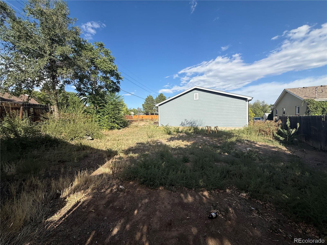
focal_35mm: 14
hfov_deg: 102.1
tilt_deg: -2.2
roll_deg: +1.2
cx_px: 164
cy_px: 122
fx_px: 132
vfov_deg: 85.7
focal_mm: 2.22
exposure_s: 1/2165
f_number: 2.2
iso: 50
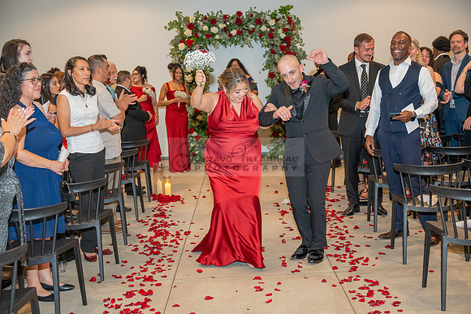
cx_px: 236
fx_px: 641
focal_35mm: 49
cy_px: 157
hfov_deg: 40.3
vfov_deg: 27.5
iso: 1250
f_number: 3.5
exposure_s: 1/200
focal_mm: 49
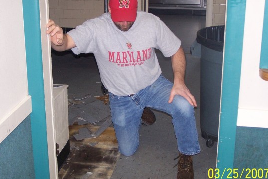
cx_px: 128
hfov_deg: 29.2
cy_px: 86
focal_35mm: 69
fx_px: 514
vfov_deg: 19.7
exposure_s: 1/60
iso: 140
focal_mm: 9.3
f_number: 3.1
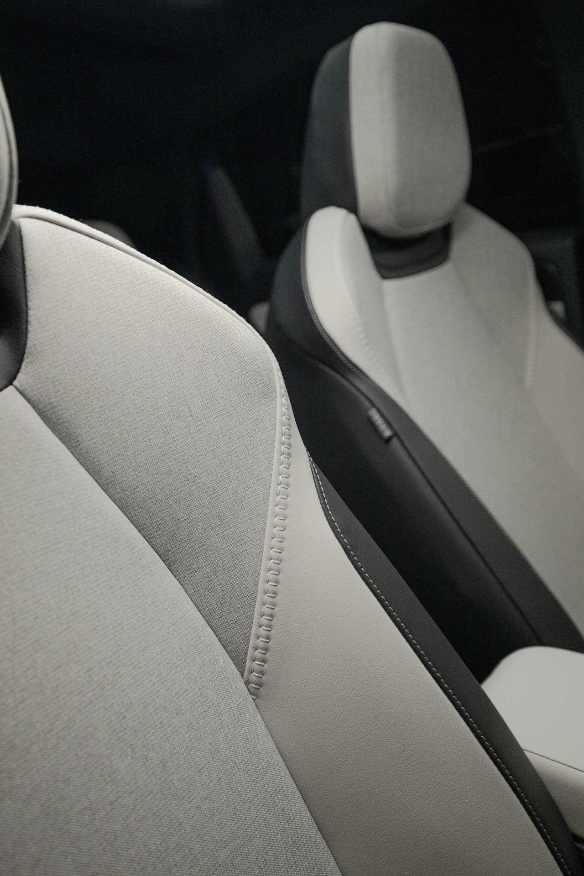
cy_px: 470
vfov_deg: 67.3
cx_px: 266
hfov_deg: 47.9
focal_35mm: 27
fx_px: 657
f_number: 2.8
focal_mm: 24
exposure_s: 1/640
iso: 800
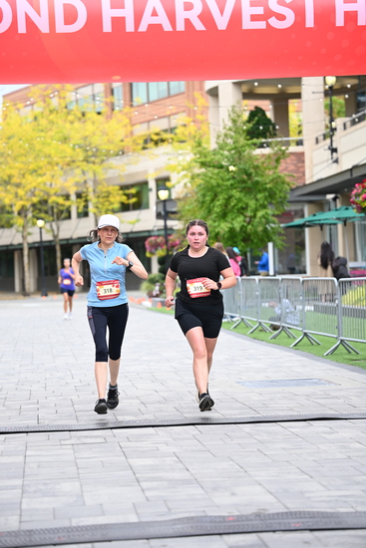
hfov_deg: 15.9
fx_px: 1311
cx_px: 183
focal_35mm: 86
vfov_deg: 23.6
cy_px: 274
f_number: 2.8
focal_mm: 86
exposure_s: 1/1600
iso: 640
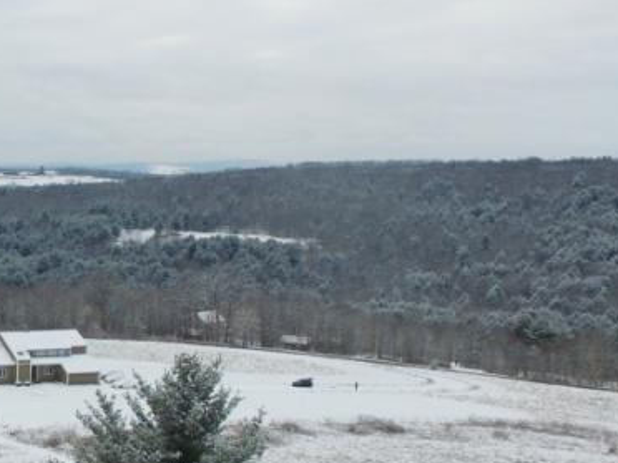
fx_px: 982
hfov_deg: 28.7
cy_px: 275
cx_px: -183
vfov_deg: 26.5
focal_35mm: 55
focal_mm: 3.61
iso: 100
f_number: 2.8
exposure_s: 1/500
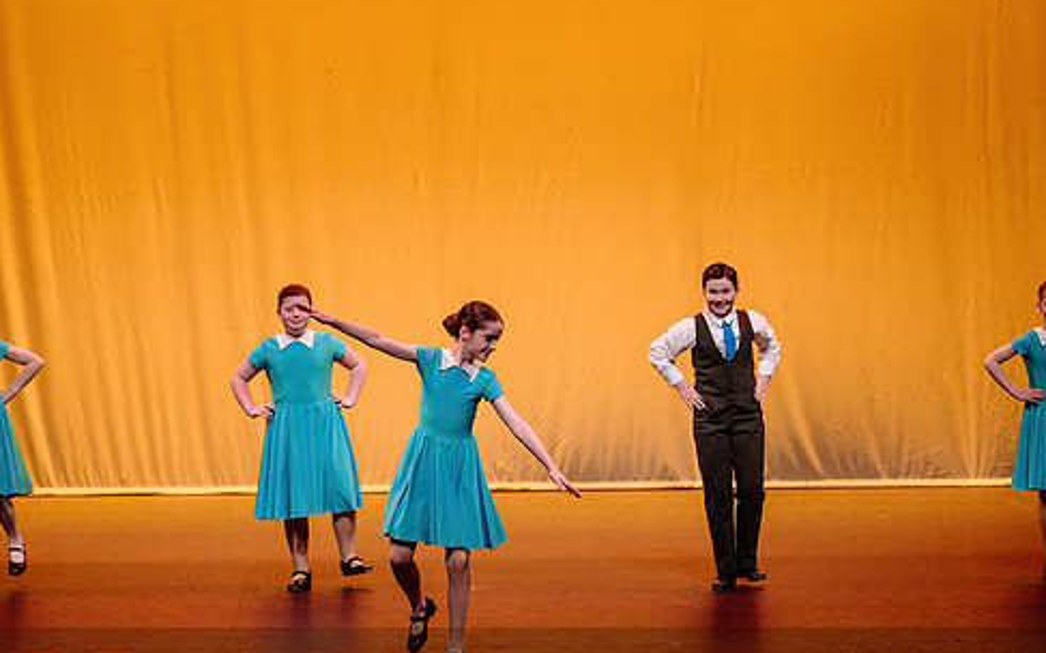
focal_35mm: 138
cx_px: 518
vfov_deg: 9.5
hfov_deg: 15.2
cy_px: 372
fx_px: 3933
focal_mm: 102
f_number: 2.8
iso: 1250
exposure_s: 1/500
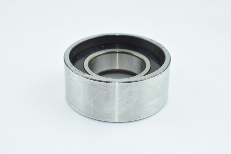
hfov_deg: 33.4
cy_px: 77
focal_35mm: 60
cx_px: 116
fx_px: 385
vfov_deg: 22.7
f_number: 11
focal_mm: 40
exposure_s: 1/60
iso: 250
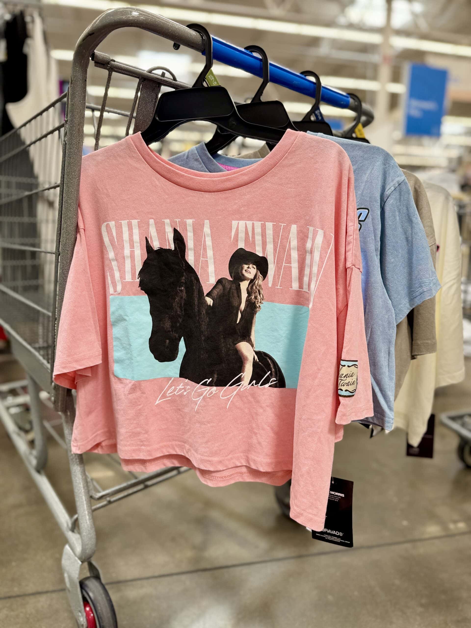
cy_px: 314
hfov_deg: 56.8
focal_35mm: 24
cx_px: 236
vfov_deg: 71.6
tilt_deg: -9.4
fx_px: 435
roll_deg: -2.9
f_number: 1.78
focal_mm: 6.76
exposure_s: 1/126
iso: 80
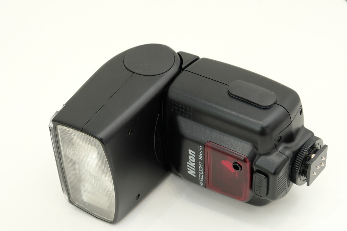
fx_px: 781
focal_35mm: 81
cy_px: 131
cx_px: 179
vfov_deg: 16.8
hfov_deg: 25.1
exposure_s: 1/125
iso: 200
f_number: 8
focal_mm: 46.3
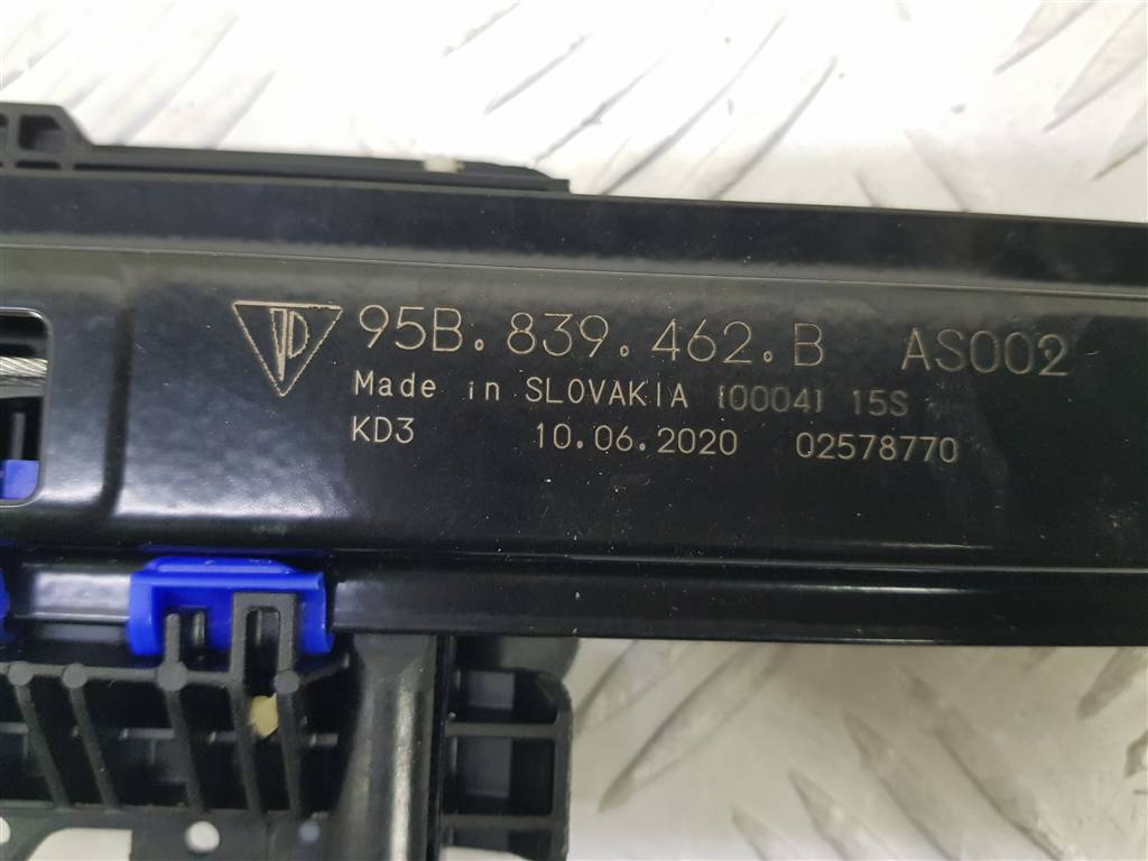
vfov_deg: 53.1
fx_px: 862
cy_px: 430
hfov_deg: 67.3
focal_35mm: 26
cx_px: 574
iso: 250
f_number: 1.7
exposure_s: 1/100
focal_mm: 4.2
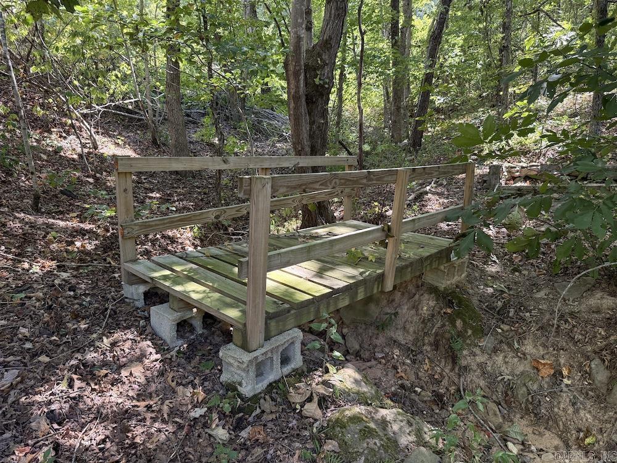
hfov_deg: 71.6
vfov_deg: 56.8
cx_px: 308
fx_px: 428
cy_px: 232
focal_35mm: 24
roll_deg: +1.1
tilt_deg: -7.3
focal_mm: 6.76
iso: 200
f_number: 1.78
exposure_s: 1/195
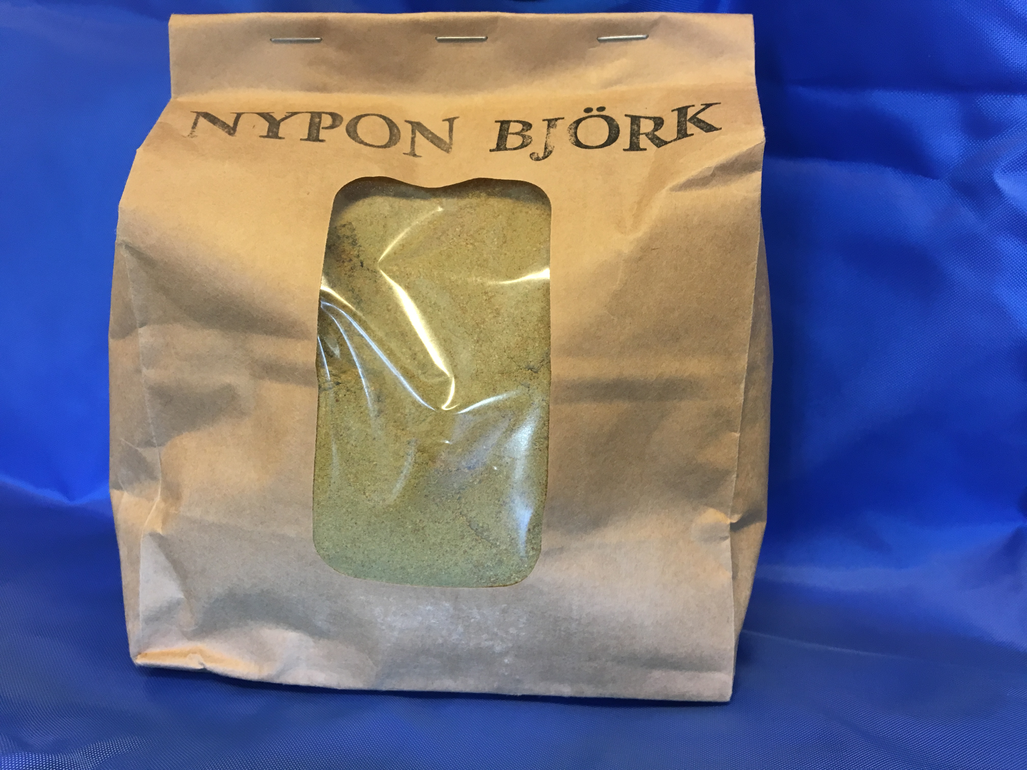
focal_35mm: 29
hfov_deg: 61.7
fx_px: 860
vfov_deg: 48.2
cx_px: 514
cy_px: 385
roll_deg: -2.0
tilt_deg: -14.9
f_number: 2.2
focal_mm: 4.15
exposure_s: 1/33
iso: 100
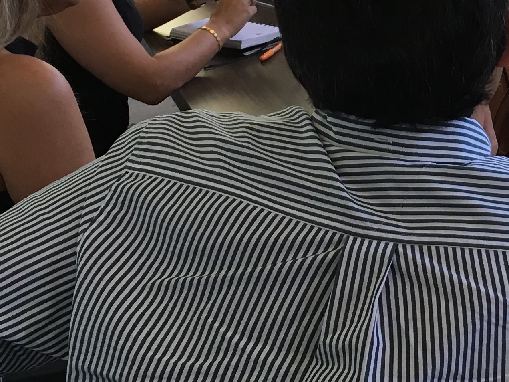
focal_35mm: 92
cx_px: 466
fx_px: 1353
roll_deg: +0.6
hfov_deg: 20.8
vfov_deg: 15.9
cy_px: 35
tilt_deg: -14.4
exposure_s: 1/30
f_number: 2.2
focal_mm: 4.15
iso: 64
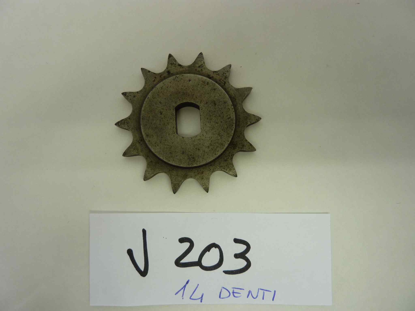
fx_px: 300
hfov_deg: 69.4
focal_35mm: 25
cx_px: 208
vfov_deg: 54.9
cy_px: 156
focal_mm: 4.1
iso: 80
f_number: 3.3
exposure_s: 1/30
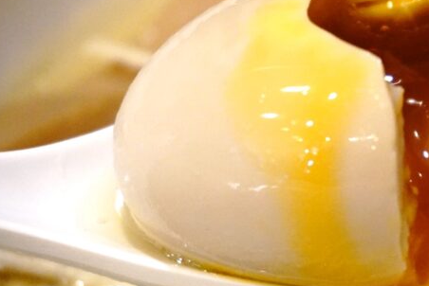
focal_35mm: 166
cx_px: 436
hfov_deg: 12.2
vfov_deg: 8.3
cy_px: 75
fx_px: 1979
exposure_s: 1/80
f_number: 5.6
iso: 6400
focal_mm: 50
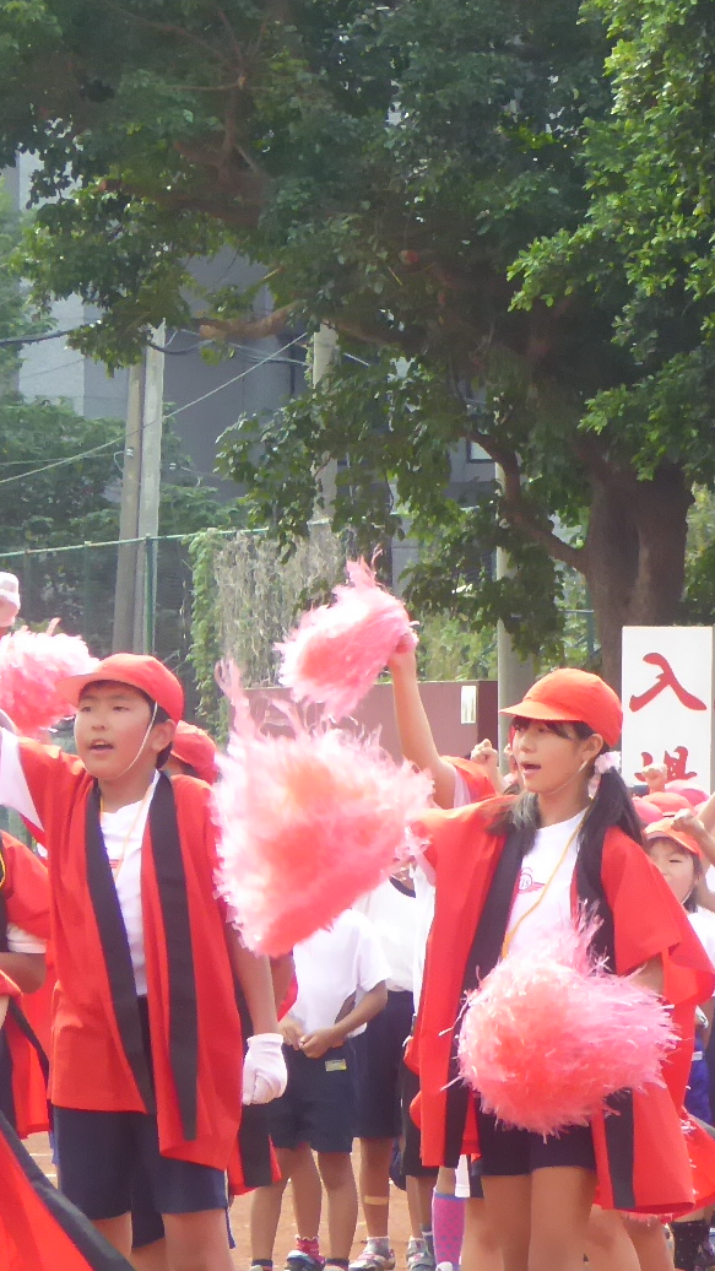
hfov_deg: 3.9
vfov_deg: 6.9
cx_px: 847
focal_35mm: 315
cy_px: 584
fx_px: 10614
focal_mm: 19
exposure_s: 1/250
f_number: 5.1
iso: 320
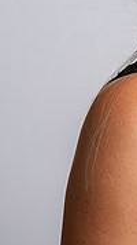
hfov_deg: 4.1
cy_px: -16
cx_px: 266
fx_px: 1875
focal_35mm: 290
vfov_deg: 7.4
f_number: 10
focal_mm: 85
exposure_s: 1/200
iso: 200
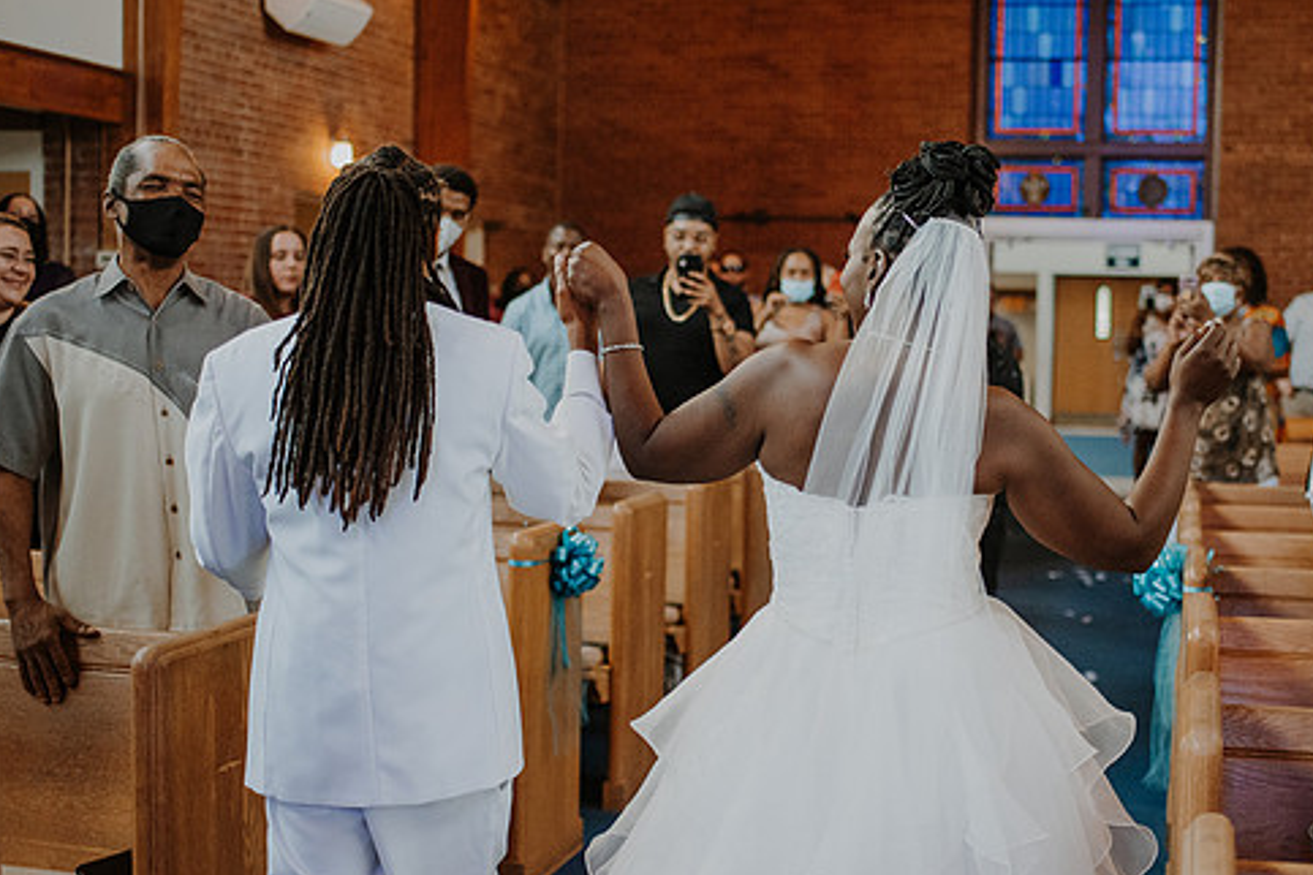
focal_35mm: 50
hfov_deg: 39.4
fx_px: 1823
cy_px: 439
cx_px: 800
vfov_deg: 27.0
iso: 2800
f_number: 1.8
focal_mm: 35
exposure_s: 1/1250
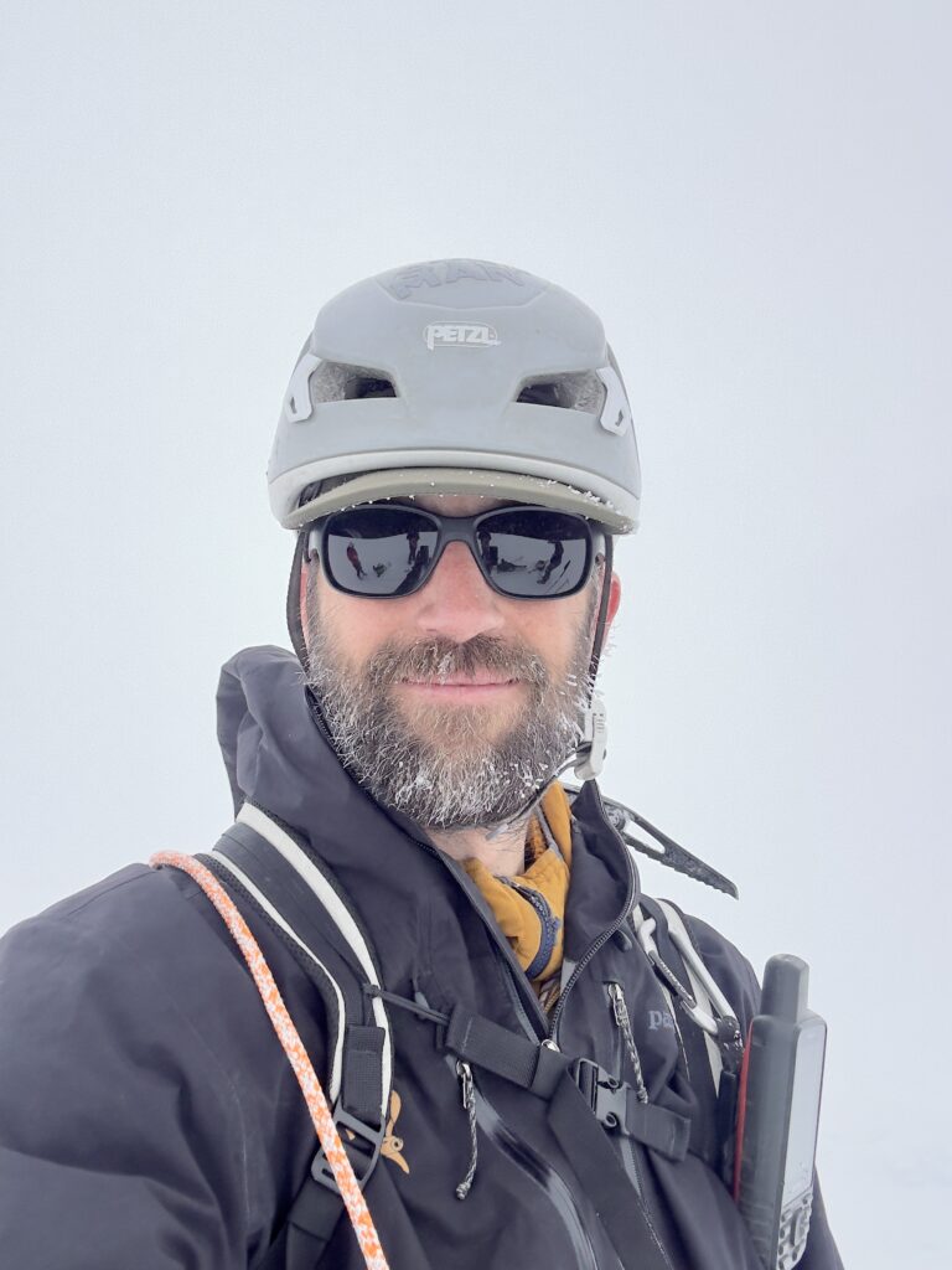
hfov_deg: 46.8
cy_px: 635
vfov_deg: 60.0
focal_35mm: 30
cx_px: 476
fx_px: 1100
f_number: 1.9
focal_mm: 2.69
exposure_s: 1/1585
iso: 25
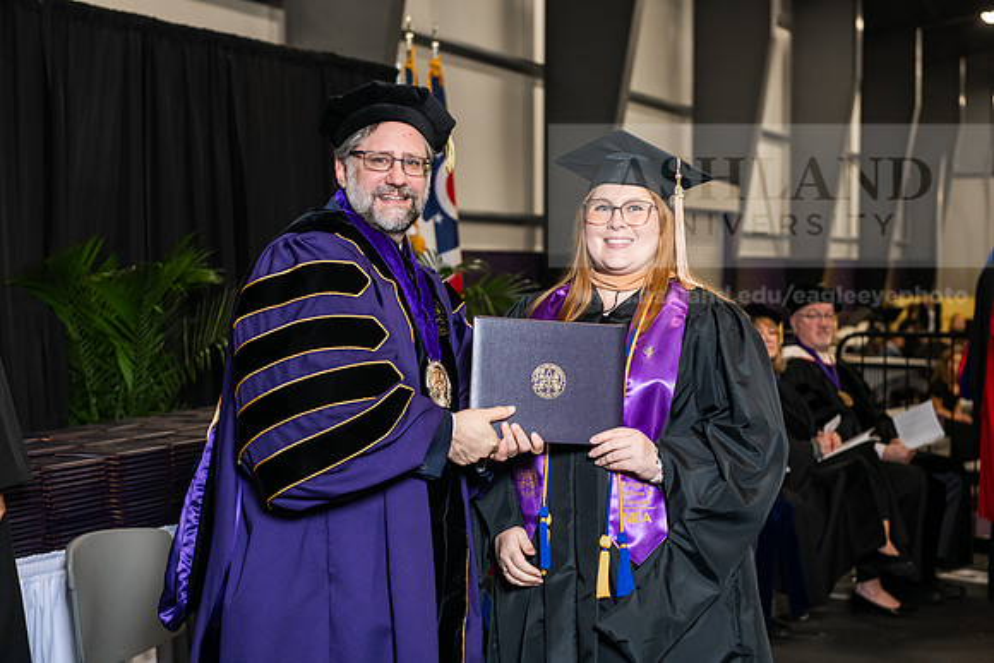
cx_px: 497
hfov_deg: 28.8
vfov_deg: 19.5
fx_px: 1933
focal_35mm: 70
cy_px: 332
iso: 2000
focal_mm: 70
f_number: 5
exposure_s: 1/200
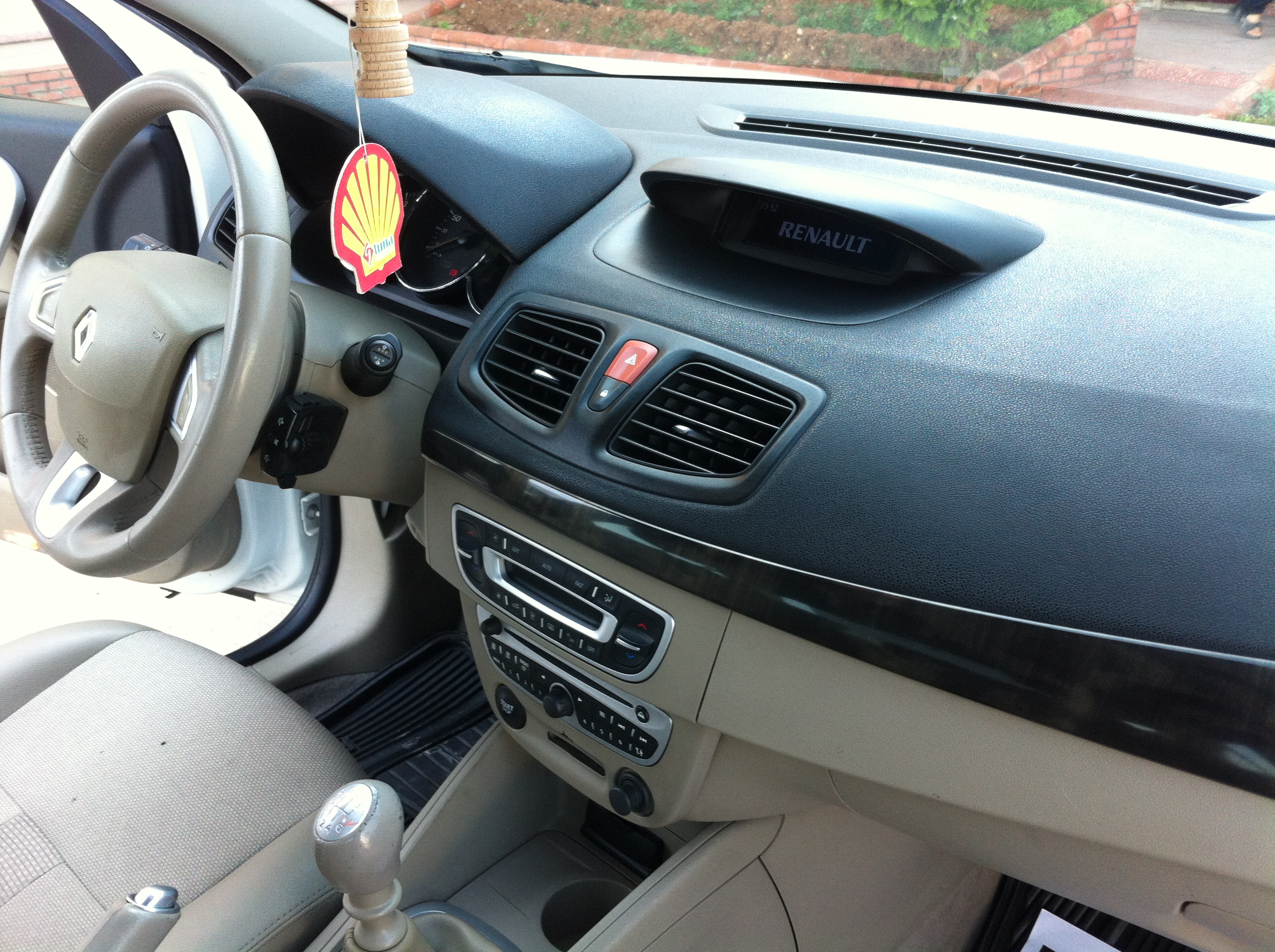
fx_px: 1287
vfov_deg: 40.6
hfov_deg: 52.7
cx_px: 638
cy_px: 476
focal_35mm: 35
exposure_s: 1/60
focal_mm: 3.85
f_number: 2.8
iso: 100
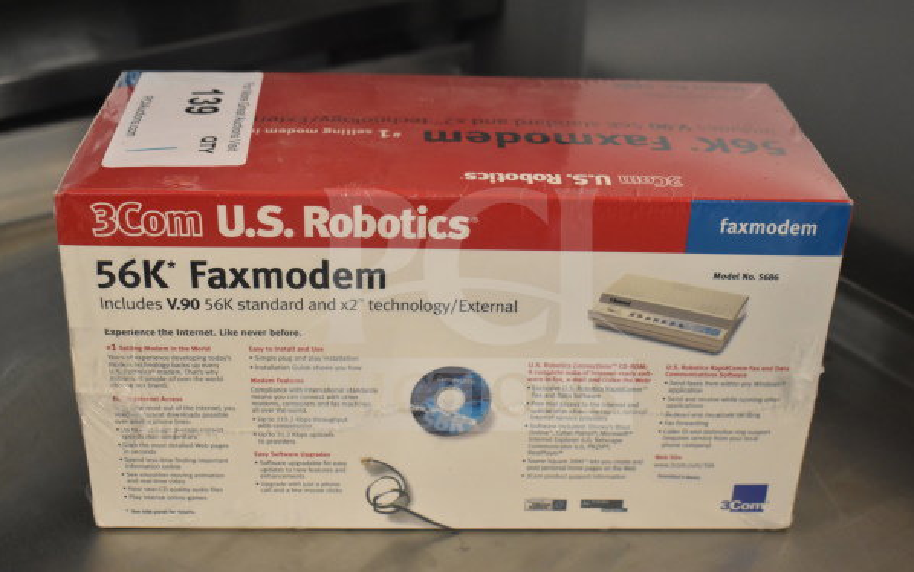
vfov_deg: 24.4
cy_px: 310
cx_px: 460
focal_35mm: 53
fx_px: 1320
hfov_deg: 38.2
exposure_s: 1/50
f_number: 4.5
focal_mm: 34
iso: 2500
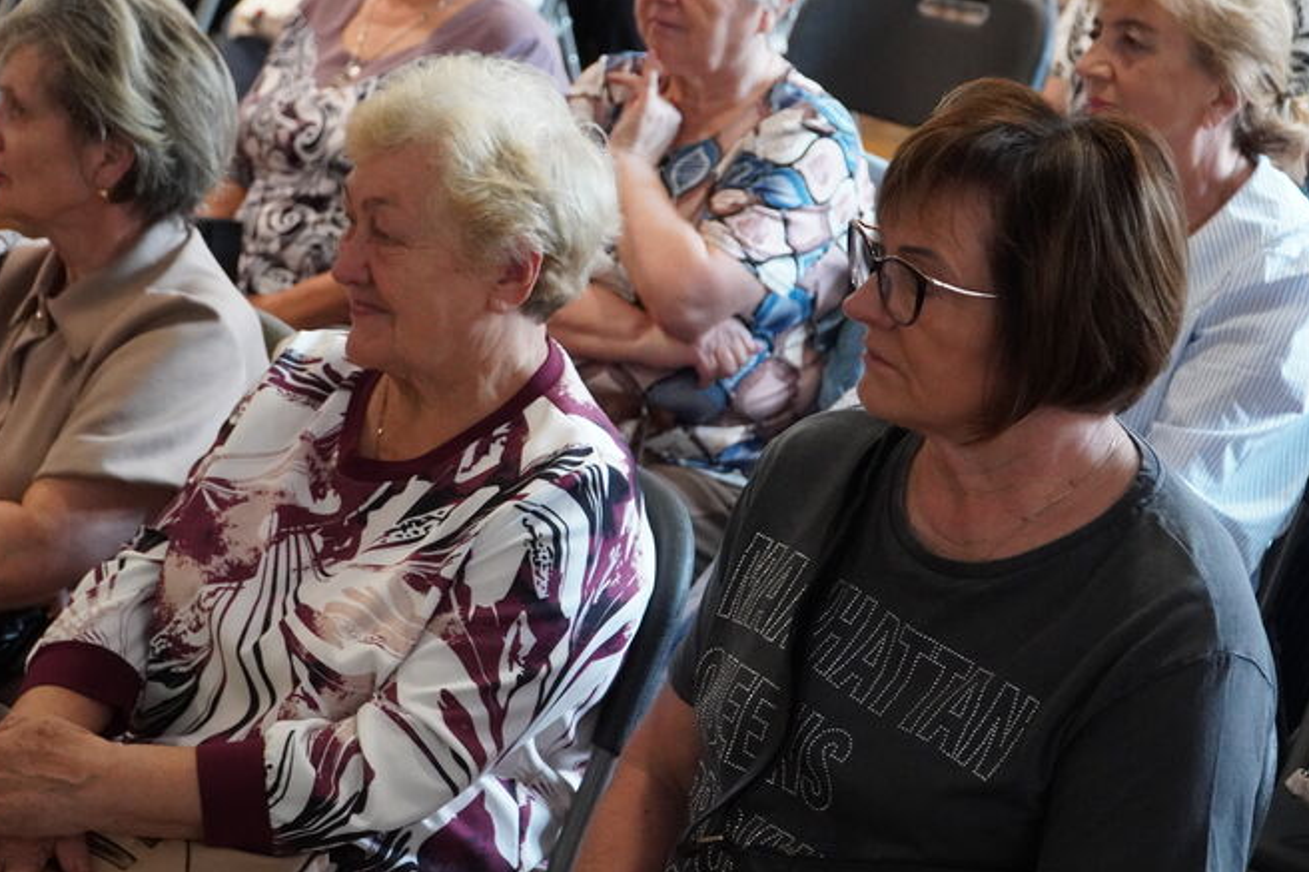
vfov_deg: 17.3
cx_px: 613
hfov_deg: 25.8
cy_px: 368
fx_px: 2857
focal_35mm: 79
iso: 4000
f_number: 4
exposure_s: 1/160
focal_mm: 43
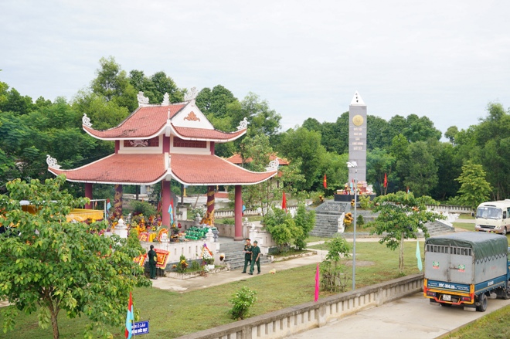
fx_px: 637
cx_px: 255
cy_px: 170
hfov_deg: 43.6
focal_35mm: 45
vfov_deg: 29.8
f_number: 6.3
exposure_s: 1/100
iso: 200
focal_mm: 30
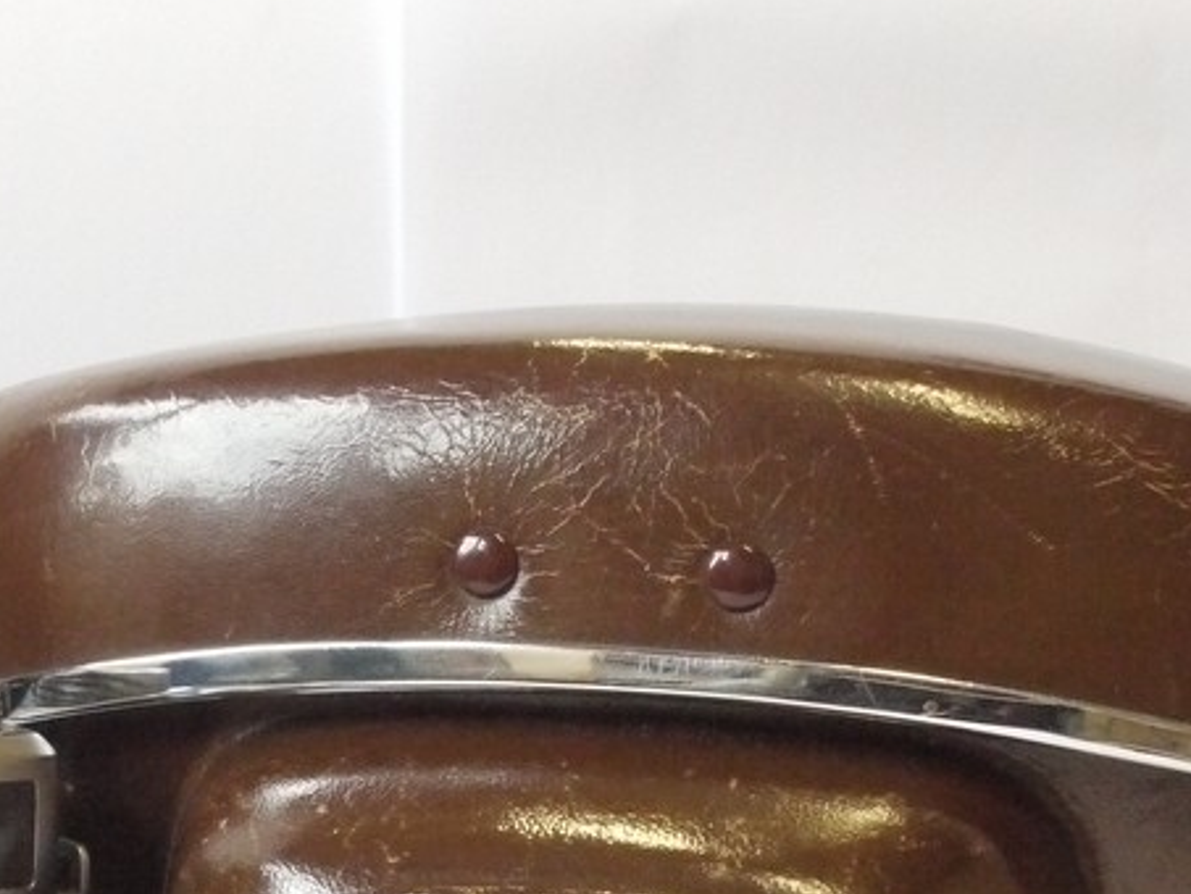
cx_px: 39
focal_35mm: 159
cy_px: 1057
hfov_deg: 12.3
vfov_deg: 9.2
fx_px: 5472
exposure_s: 1/100
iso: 1600
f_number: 8
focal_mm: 30
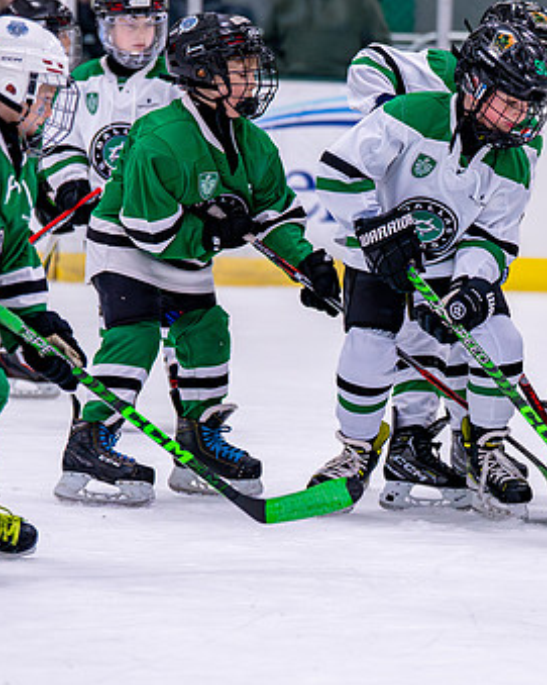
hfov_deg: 5.9
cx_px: 486
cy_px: 244
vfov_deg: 7.4
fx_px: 5304
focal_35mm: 262
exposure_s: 1/1250
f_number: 2.8
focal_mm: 102
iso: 2500
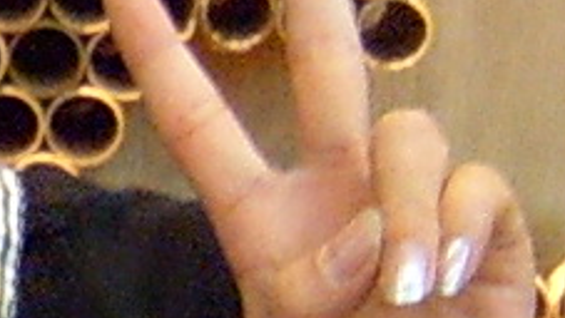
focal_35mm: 269
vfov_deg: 4.5
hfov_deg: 7.5
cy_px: 407
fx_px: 4032
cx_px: -757
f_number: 2.8
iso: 100
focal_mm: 5.8
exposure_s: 1/3
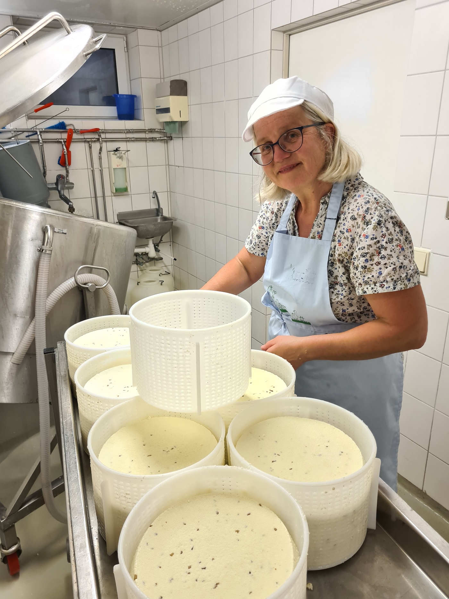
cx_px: 224
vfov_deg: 67.3
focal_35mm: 26
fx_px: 450
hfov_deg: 53.1
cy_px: 300
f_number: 1.8
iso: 125
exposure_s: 1/50
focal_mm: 5.4
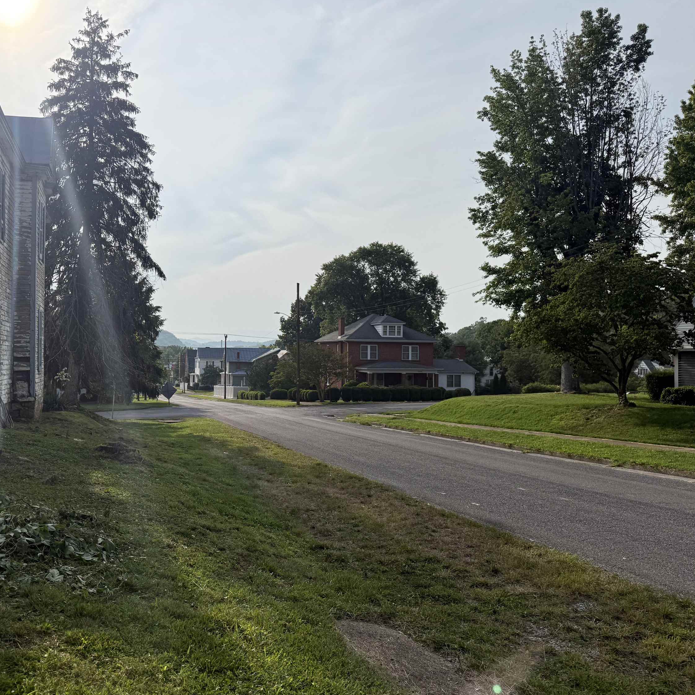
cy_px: 345
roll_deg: -3.8
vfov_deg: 55.6
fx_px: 659
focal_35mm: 29
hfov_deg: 55.0
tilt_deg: +1.0
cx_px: 263
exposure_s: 1/9091
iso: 80
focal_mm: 6.76
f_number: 1.78
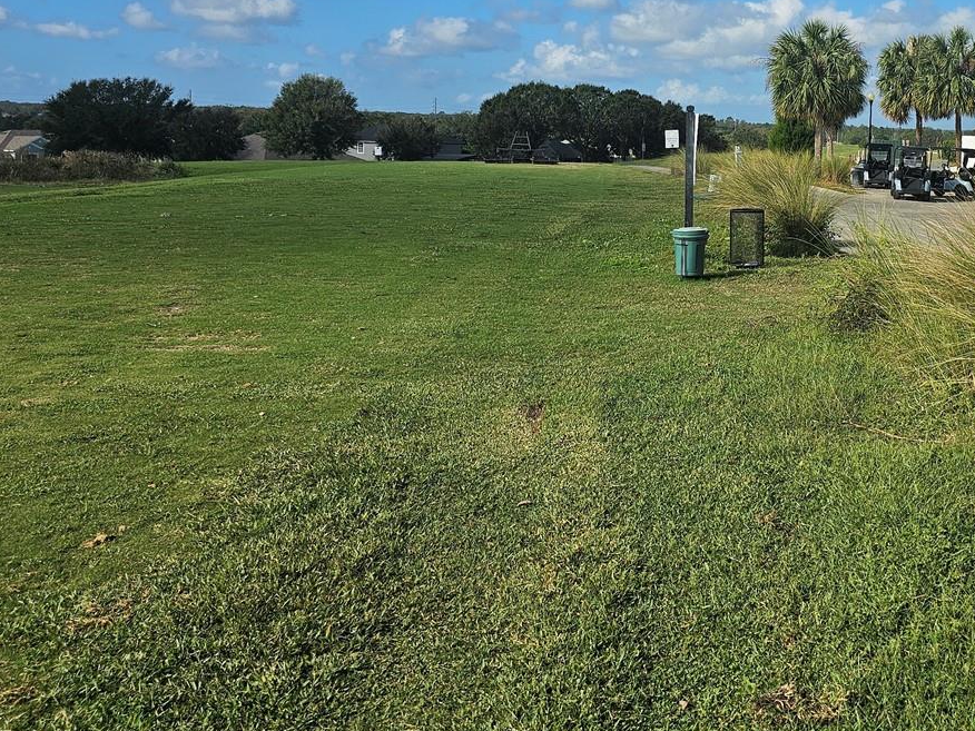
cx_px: 795
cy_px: 158
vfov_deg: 33.5
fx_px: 1183
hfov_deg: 42.6
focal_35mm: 42
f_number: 1.7
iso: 10
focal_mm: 6.3
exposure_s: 1/1293
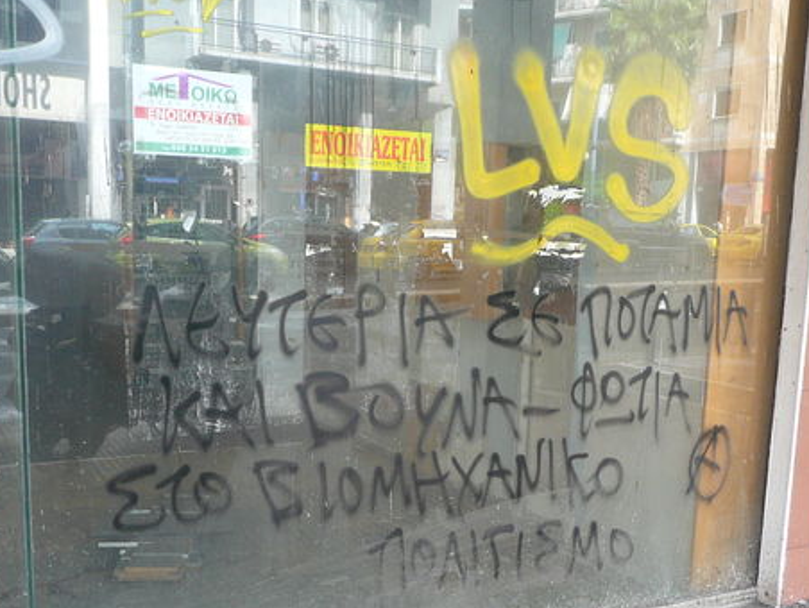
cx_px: 422
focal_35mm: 39
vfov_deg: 36.6
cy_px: 389
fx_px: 912
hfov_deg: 47.8
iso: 100
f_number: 3.3
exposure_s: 1/50
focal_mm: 4.6
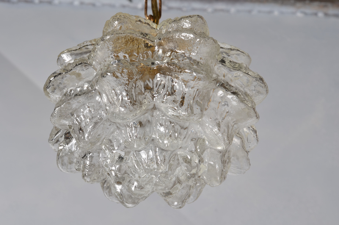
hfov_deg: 27.0
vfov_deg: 18.1
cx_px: 170
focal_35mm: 75
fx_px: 705
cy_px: 112
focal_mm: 50
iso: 100
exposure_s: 1/125
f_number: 11
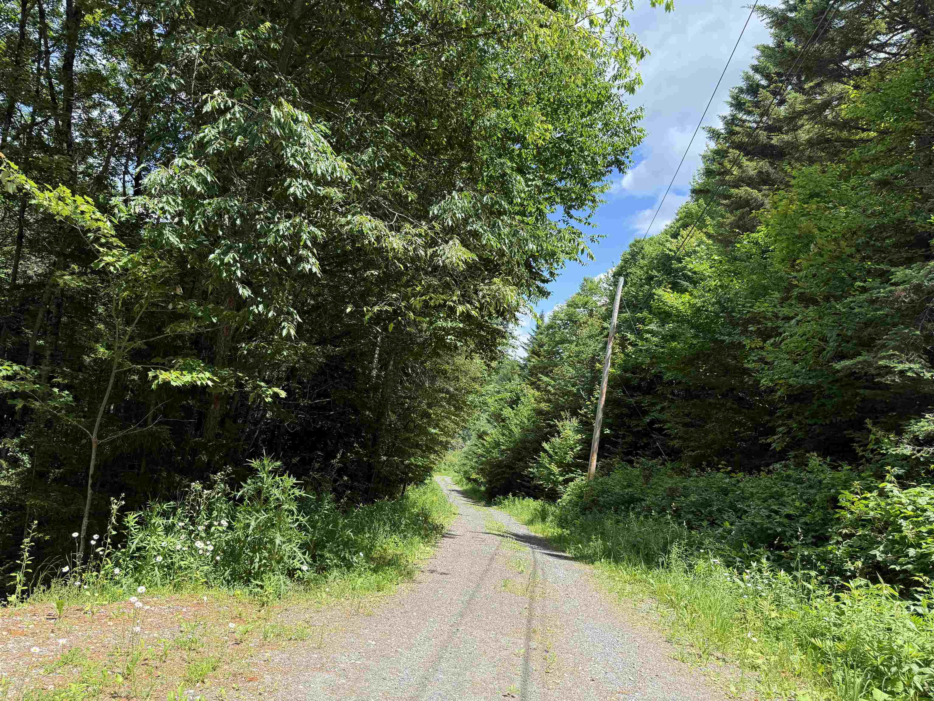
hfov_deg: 71.6
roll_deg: -8.1
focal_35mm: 24
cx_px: 467
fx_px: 648
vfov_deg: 56.8
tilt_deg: +3.4
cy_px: 350
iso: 100
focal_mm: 6.76
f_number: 1.78
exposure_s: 1/1437
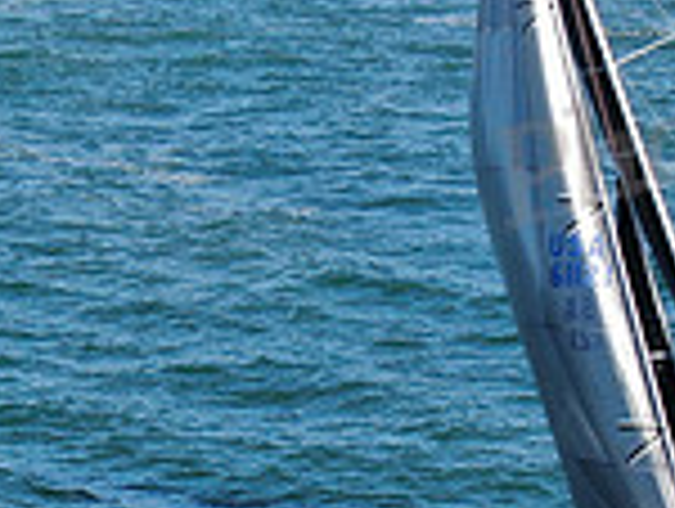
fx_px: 3613
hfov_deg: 10.7
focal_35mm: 185
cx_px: 238
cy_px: 429
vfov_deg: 8.0
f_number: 3.8
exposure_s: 1/500
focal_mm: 8.6
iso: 110
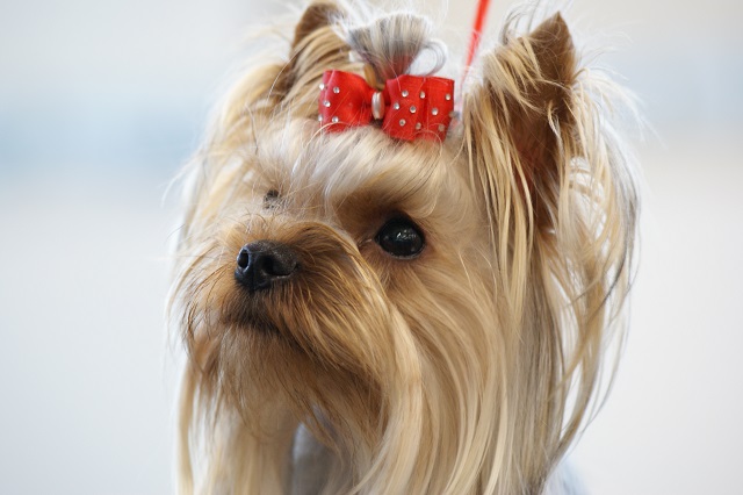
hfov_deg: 10.2
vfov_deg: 6.8
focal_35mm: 202
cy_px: 248
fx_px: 4177
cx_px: 372
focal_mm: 135
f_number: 4.5
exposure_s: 1/15
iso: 400
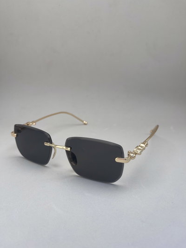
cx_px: 93
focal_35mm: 26
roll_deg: +0.4
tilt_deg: -20.6
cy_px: 124
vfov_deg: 67.3
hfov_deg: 53.1
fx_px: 186
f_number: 1.6
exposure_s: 1/513
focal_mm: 5.1
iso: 50
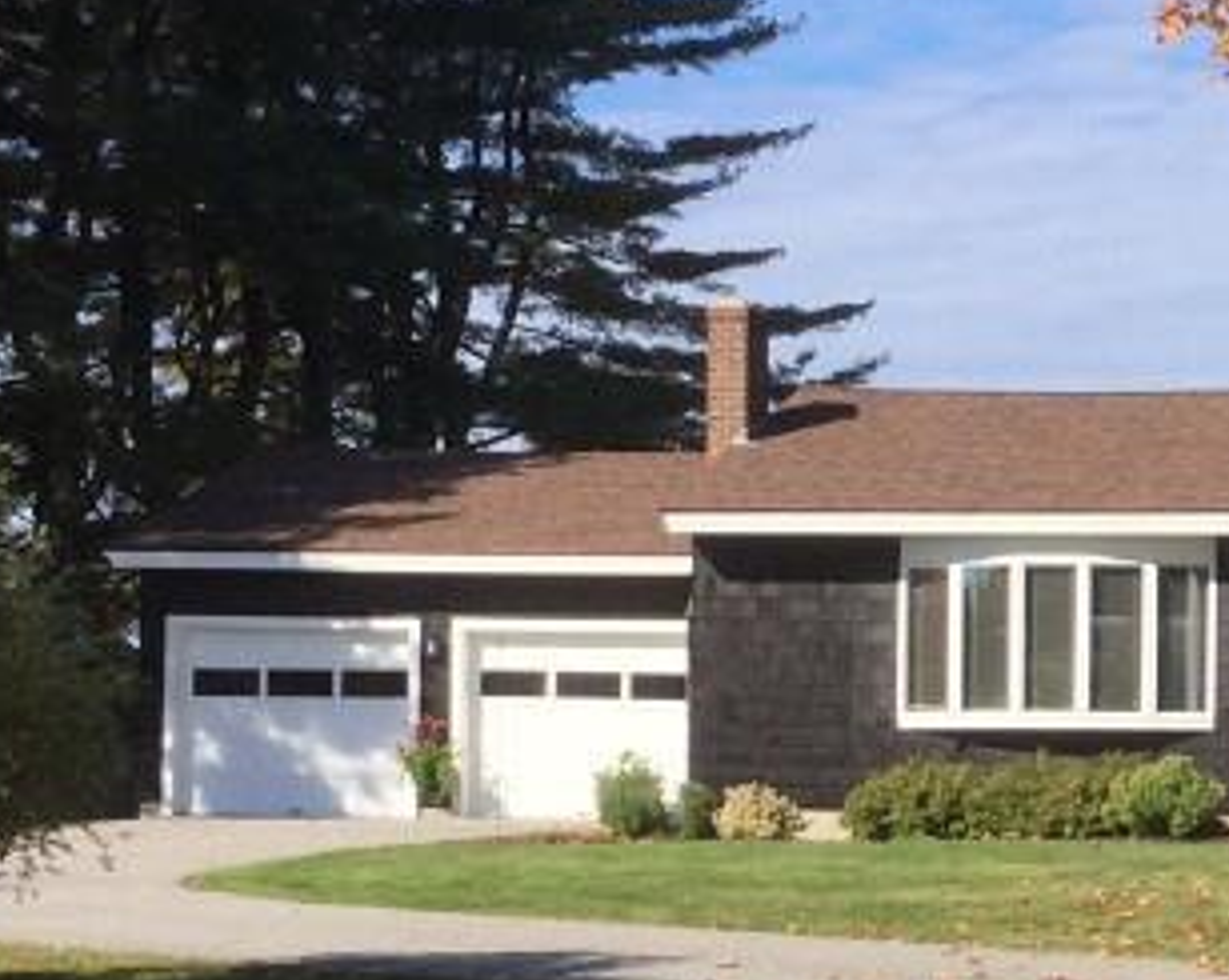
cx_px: 1357
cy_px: 780
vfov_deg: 15.1
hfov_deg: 18.3
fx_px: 3670
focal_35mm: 101
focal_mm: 3.3
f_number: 2.4
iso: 25
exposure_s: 1/1538
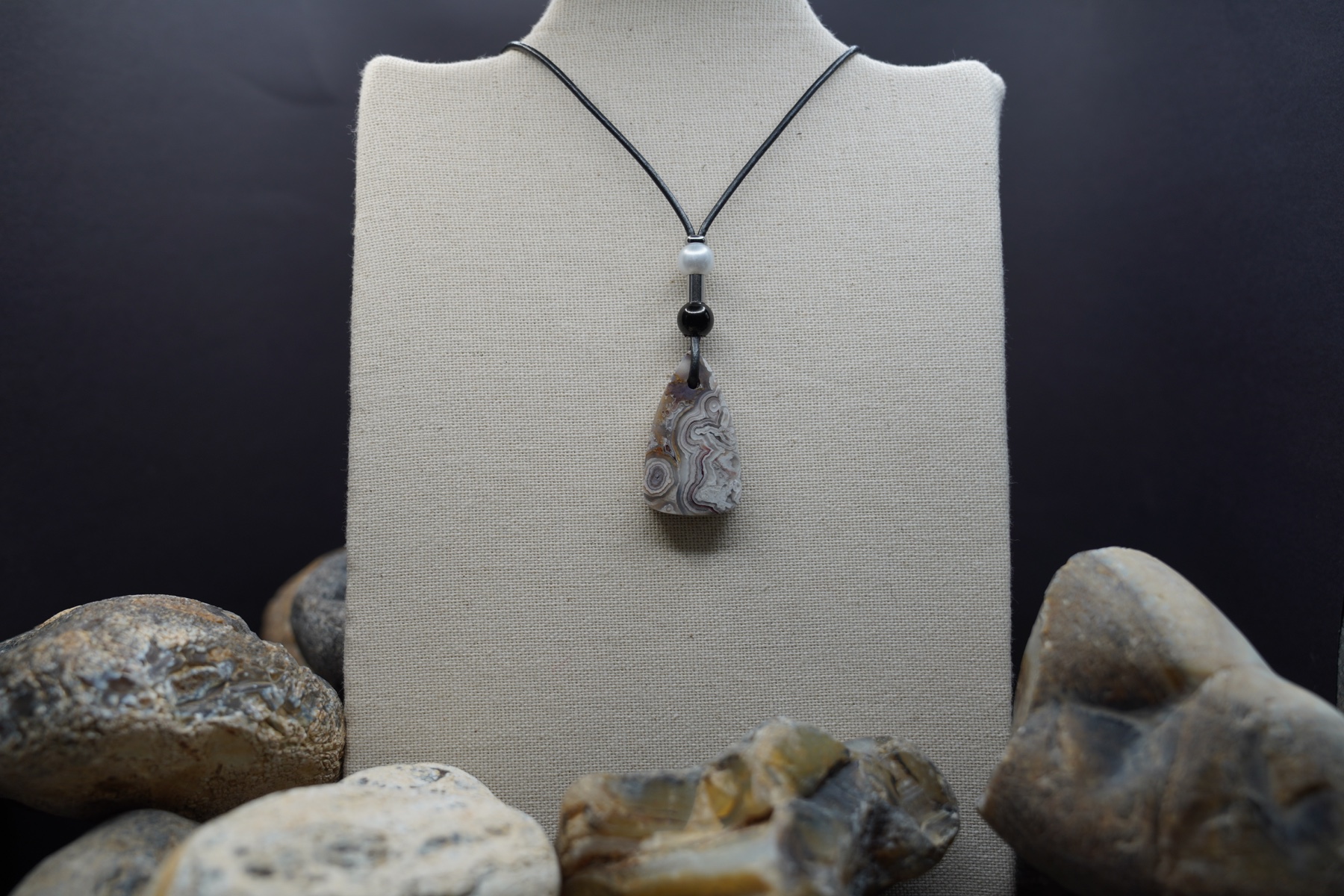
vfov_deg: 41.1
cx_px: 672
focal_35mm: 32
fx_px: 1195
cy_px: 448
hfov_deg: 58.7
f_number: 4
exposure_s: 1/80
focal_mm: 32
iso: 100
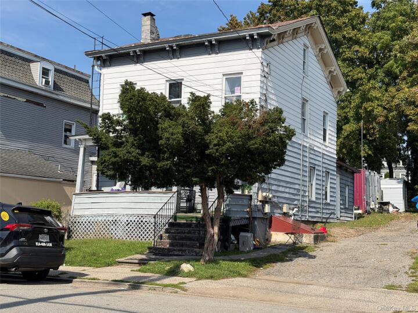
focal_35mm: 48
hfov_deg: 39.7
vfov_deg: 30.3
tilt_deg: +5.8
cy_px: 156
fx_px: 580
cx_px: 209
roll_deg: -1.6
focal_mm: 6.76
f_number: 1.78
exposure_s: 1/4587
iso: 80
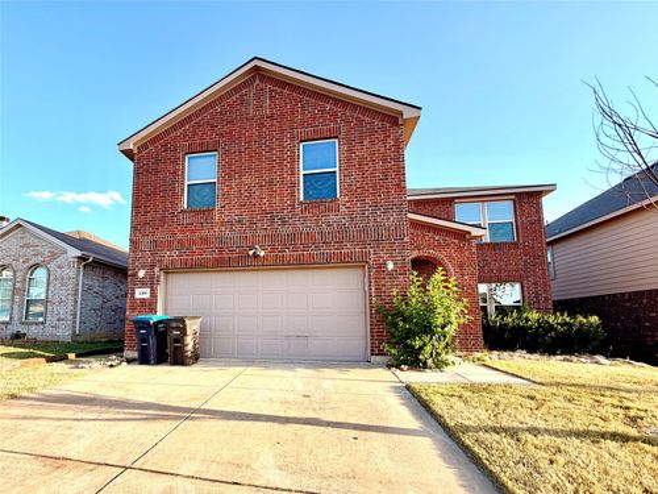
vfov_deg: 85.7
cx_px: 329
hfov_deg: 102.1
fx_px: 266
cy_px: 247
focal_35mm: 14
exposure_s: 1/554
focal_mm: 2.22
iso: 40
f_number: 2.2
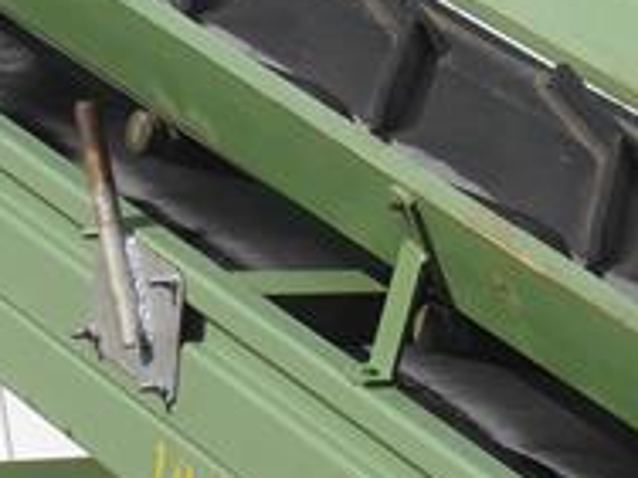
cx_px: 1072
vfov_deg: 8.9
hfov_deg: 12.1
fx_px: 2801
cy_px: 1119
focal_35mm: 152
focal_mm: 14
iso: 160
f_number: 9
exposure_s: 1/640
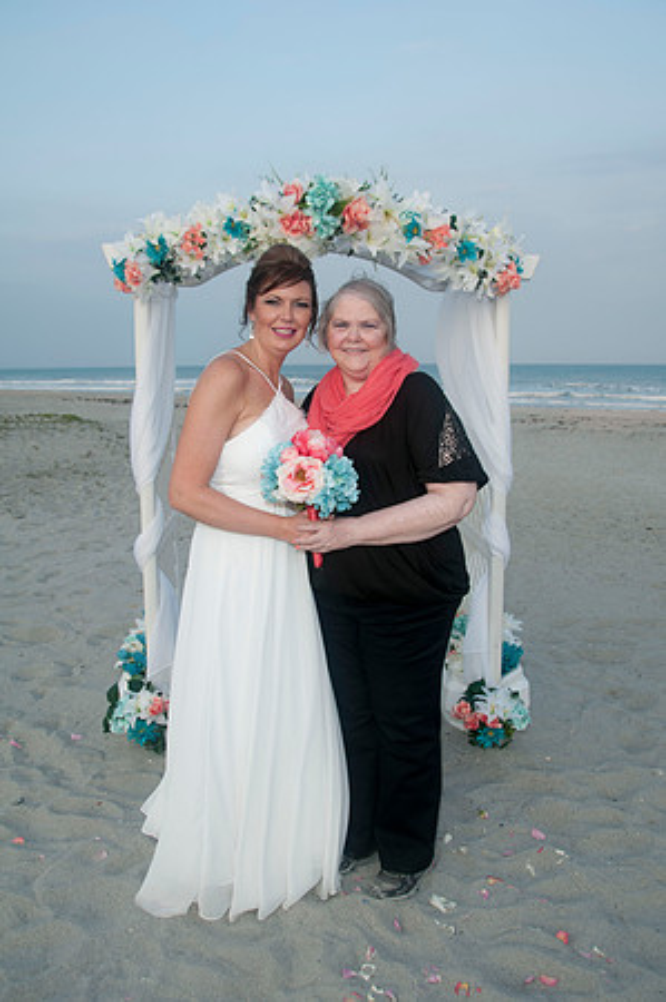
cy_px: 501
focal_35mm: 30
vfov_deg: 62.0
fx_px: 834
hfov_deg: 43.5
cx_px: 333
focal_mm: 20
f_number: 5.6
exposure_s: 1/160
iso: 100
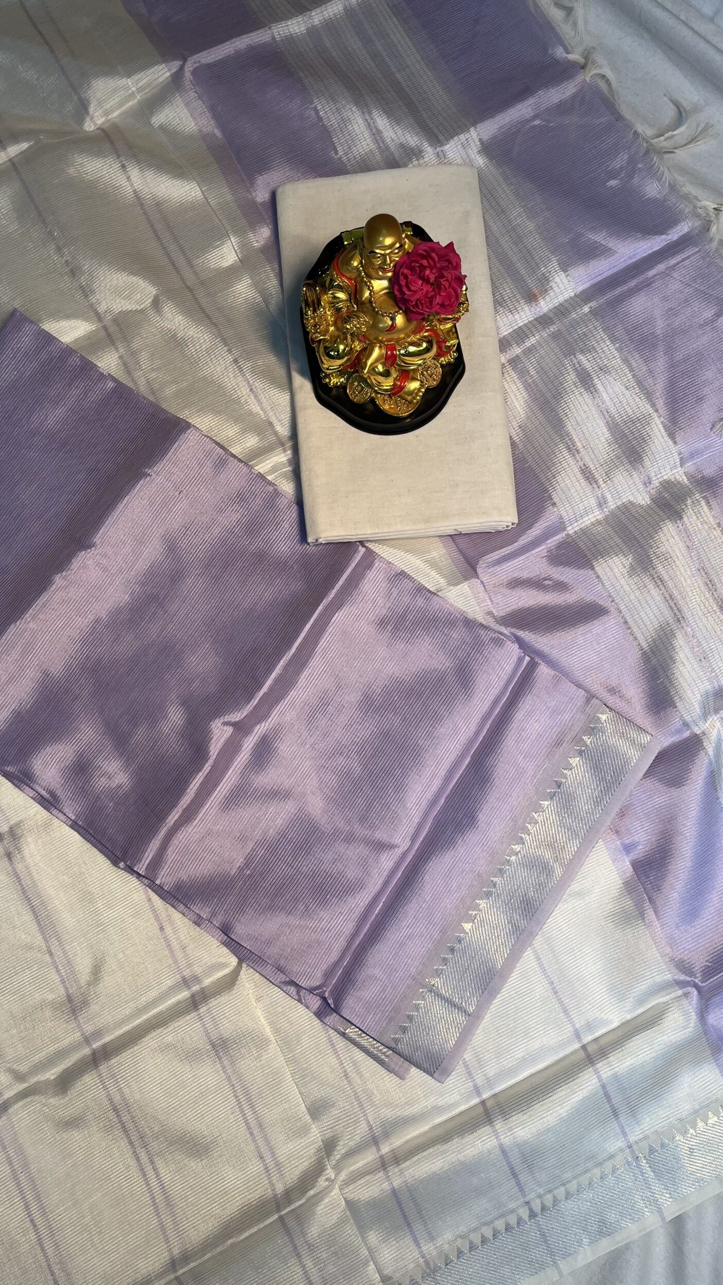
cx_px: 280
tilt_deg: -79.7
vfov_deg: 66.1
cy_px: 645
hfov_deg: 40.0
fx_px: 988
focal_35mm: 29
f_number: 1.6
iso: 40
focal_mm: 5.1
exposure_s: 1/178
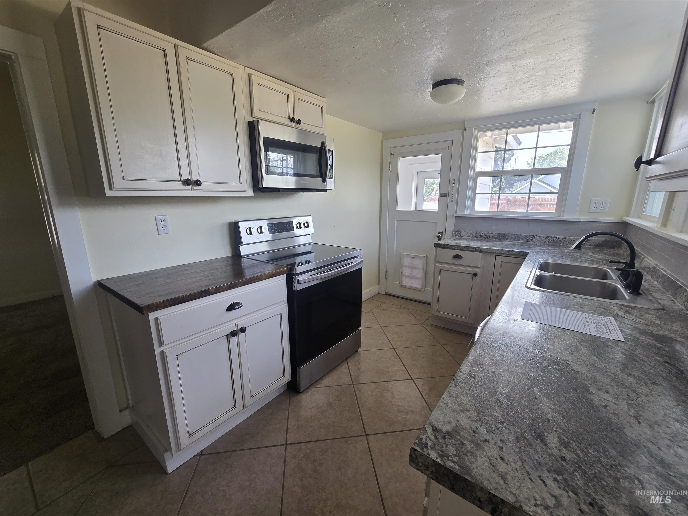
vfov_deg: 89.9
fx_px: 258
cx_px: 344
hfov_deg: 106.2
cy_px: 258
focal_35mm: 13
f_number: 2.2
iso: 50
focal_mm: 2.2
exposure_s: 1/60
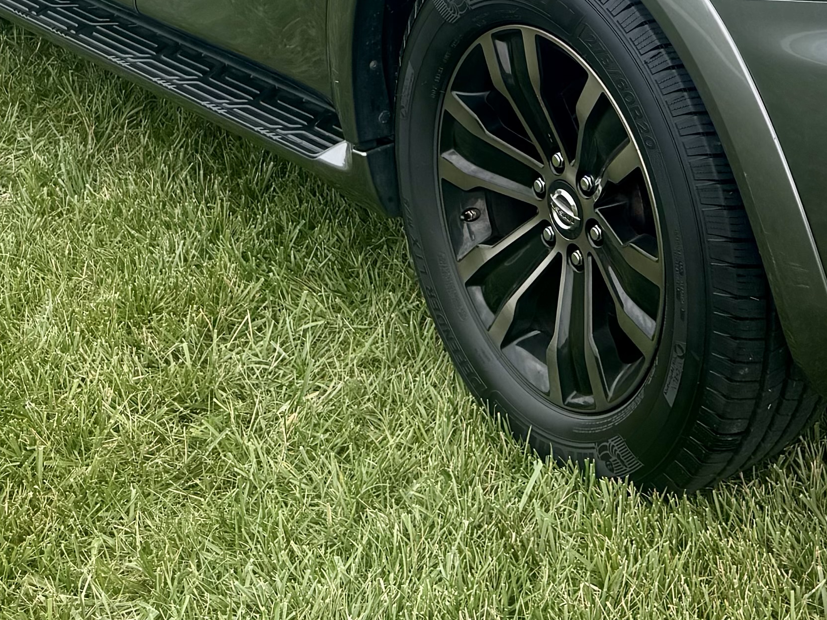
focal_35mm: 82
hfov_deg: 23.1
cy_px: -179
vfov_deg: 17.0
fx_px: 1959
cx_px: 781
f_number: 1.78
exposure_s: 1/1395
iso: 80
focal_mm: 6.76
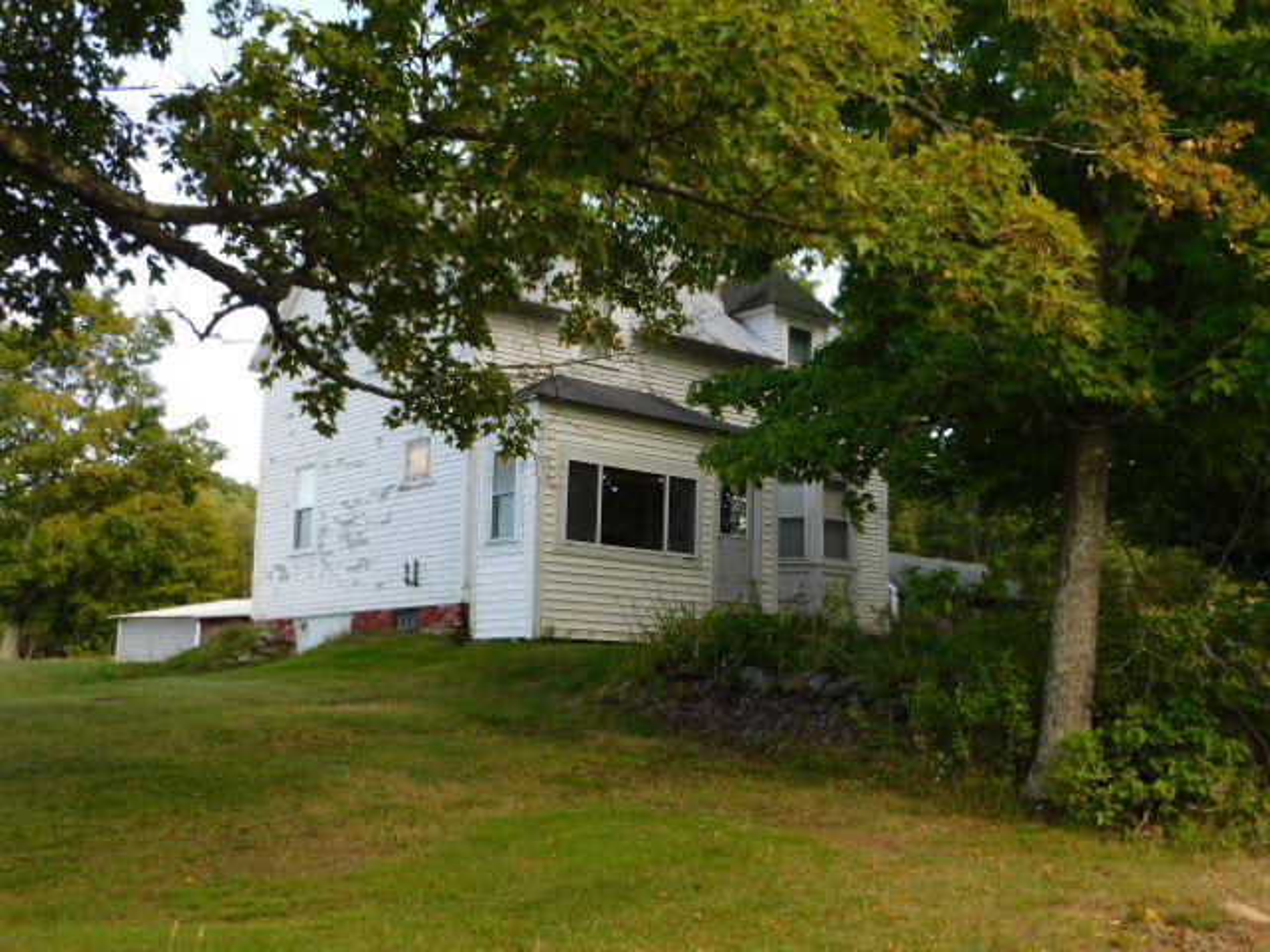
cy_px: 476
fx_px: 1468
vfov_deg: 36.0
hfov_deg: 46.8
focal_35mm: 40
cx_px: 635
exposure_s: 1/200
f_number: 3.6
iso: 125
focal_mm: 7.1
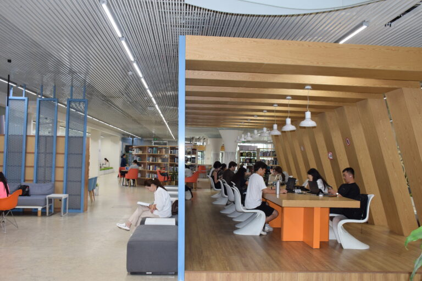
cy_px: 140
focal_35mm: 33
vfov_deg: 40.0
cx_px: 211
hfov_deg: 57.2
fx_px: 387
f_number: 8
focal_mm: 22
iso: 500
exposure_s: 1/60
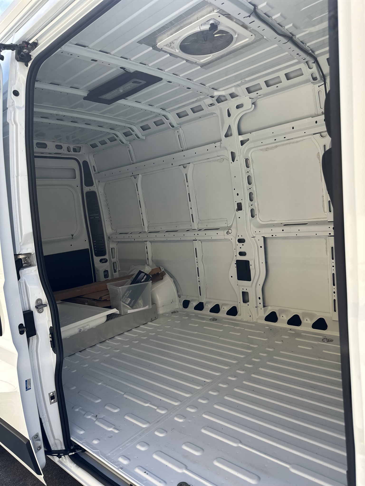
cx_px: 182
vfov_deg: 71.6
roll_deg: +3.6
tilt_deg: +0.9
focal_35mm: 24
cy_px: 243
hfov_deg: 56.8
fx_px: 337
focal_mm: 6.86
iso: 80
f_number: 1.78
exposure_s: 1/1040
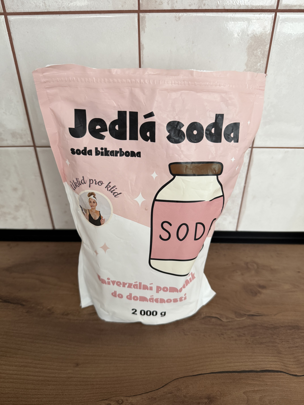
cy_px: 202
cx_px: 152
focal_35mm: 24
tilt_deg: -32.8
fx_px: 281
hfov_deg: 56.8
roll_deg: +0.5
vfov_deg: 71.6
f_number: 1.78
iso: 200
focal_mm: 6.76
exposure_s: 1/60
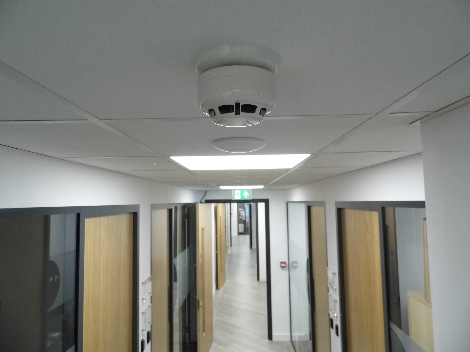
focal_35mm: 25
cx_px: 235
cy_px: 176
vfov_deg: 54.9
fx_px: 339
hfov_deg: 69.4
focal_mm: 4.5
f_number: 3.1
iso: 400
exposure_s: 1/60
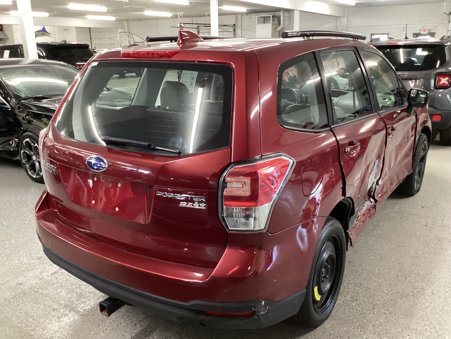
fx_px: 404
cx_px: 226
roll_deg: -0.1
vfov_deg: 45.4
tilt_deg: -18.7
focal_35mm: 31
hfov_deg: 58.4
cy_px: 170
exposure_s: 1/40
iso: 400
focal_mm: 3.3
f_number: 2.4
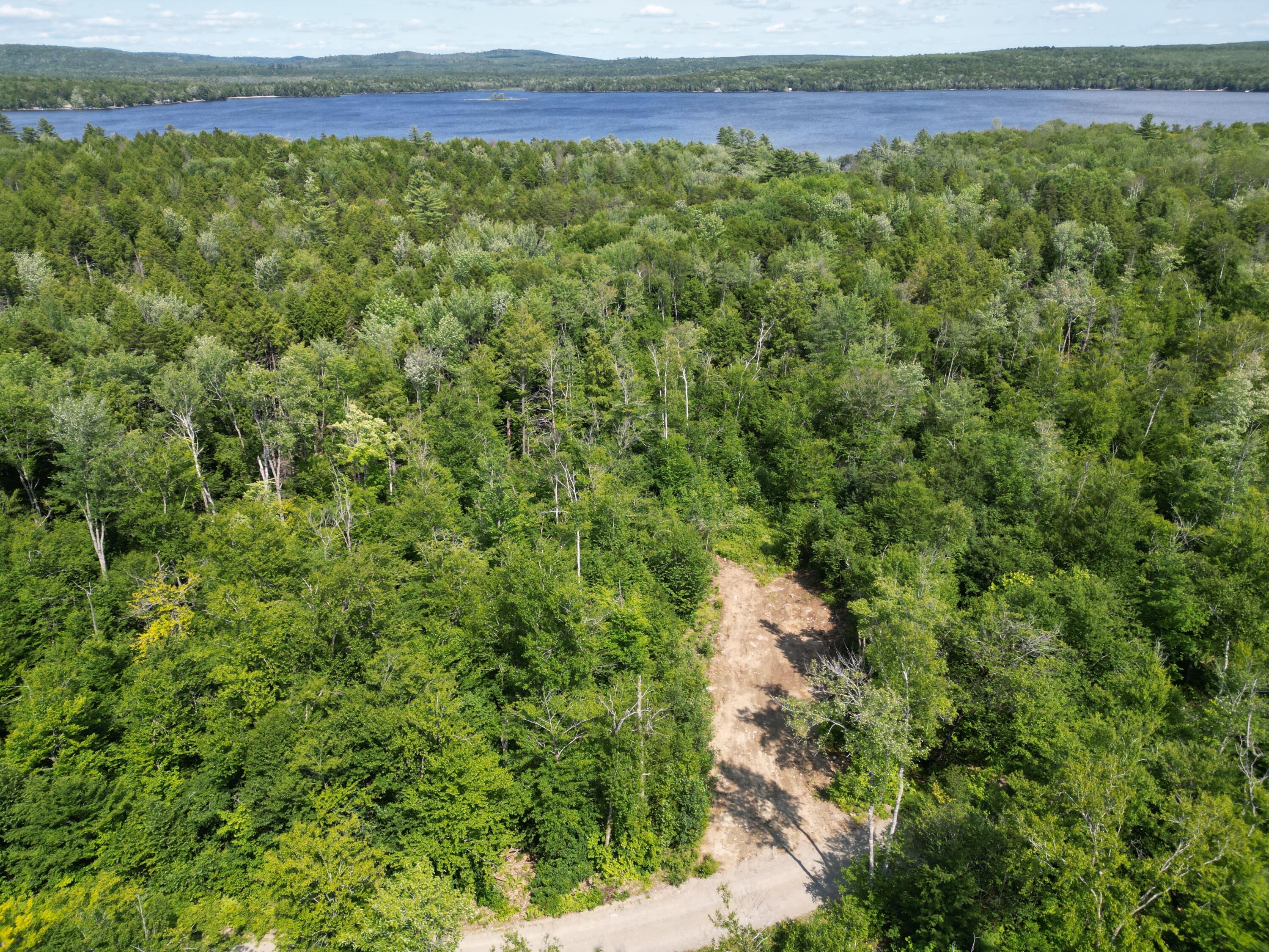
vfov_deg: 56.8
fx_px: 880
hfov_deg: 71.6
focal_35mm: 24
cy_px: 476
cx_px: 634
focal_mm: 6.72
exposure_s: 1/2000
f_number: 1.7
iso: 130
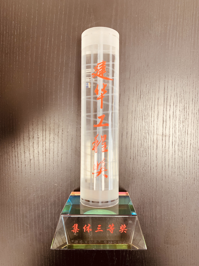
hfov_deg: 53.1
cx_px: 100
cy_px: 133
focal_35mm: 26
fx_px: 199
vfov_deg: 67.3
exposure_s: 1/60
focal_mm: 4.25
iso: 125
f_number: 1.8
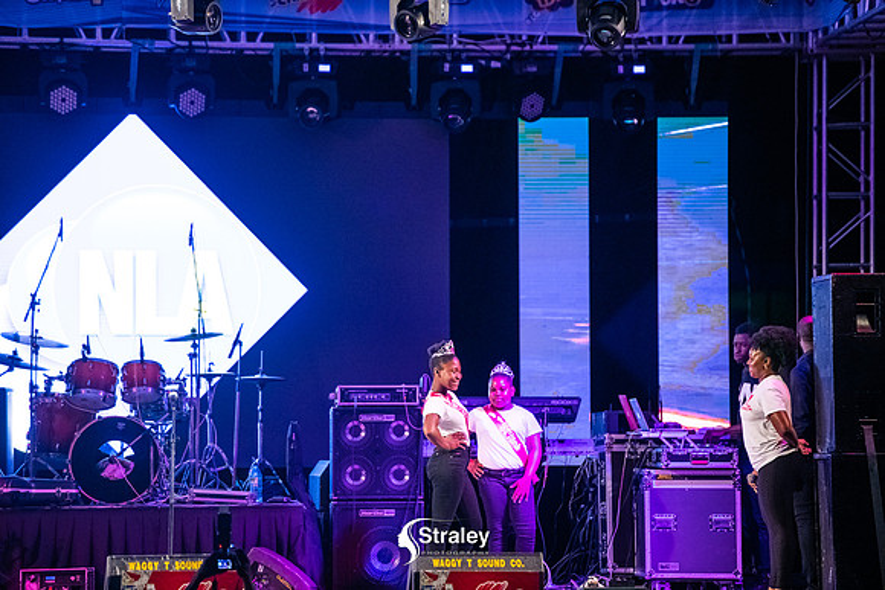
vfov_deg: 6.9
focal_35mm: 200
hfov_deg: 10.3
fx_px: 4918
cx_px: 442
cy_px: 295
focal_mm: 200
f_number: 3.5
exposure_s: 1/200
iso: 1600
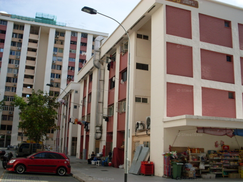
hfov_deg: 49.0
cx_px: 122
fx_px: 267
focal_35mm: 38
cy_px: 91
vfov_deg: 37.7
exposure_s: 1/180
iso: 80
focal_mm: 6.3
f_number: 8.4
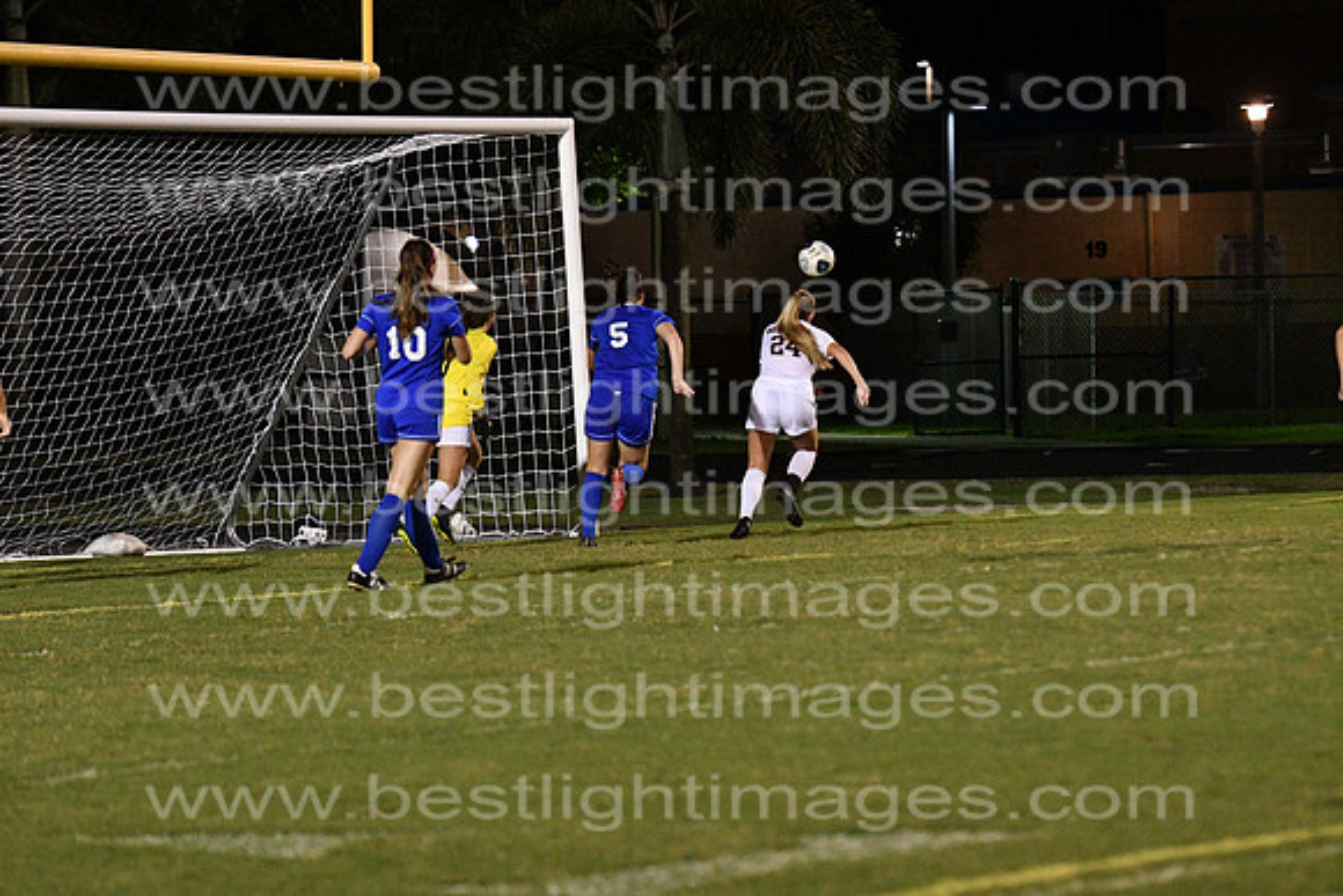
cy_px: 448
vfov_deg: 7.3
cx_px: 672
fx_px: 6996
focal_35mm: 188
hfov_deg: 11.0
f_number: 4
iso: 8000
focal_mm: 125
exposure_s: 1/800
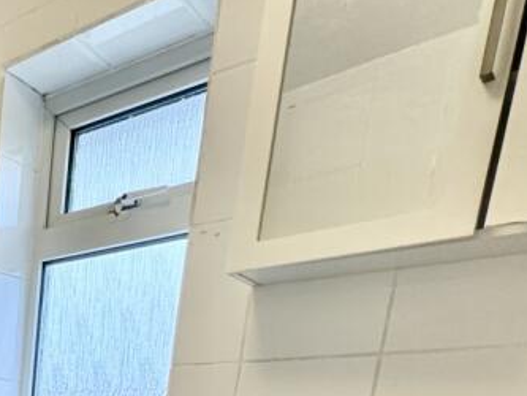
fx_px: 655
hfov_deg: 31.6
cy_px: 577
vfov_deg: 25.9
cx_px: -185
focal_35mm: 43
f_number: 2.2
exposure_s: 1/100
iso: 160
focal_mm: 2.22
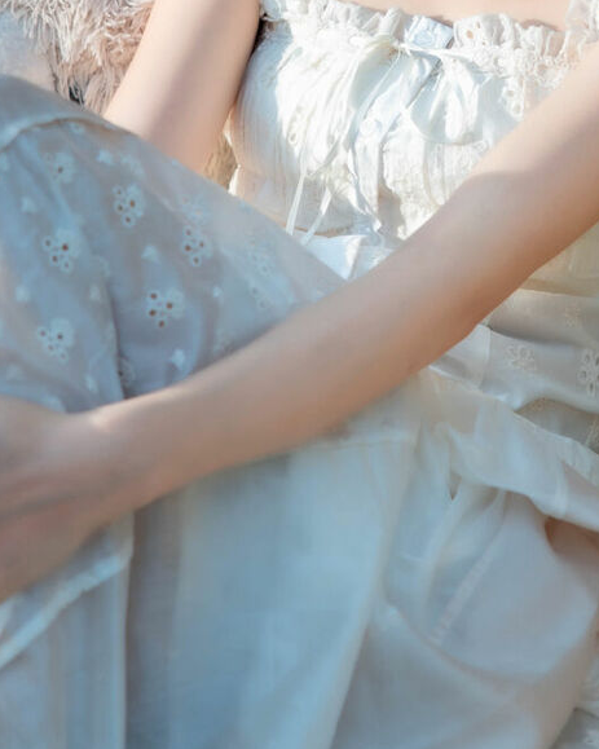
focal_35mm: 166
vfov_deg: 11.5
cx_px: 417
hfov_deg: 9.3
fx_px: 3680
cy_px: -50
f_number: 2.8
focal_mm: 65
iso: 100
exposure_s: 1/200
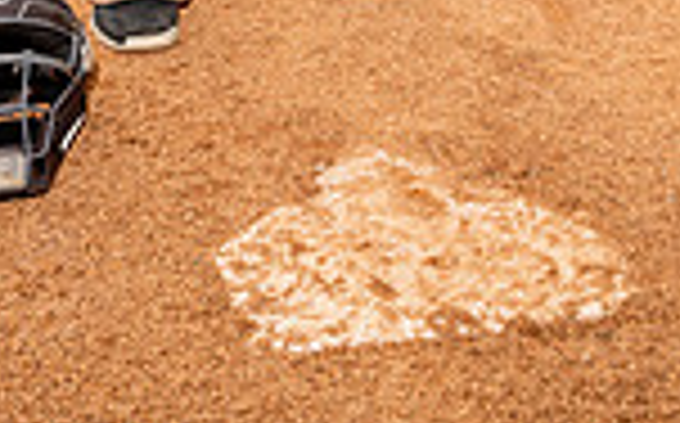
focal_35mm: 137
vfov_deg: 8.8
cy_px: -513
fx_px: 2536
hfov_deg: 15.2
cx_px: 149
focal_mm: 45
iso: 100
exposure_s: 1/250
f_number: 5
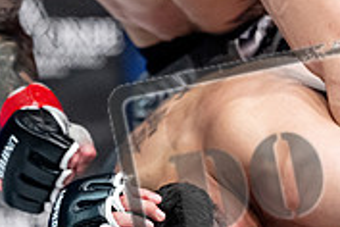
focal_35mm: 492
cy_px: 118
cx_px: 113
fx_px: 4646
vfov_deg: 2.8
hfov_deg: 4.2
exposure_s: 1/1250
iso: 3200
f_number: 2
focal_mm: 150
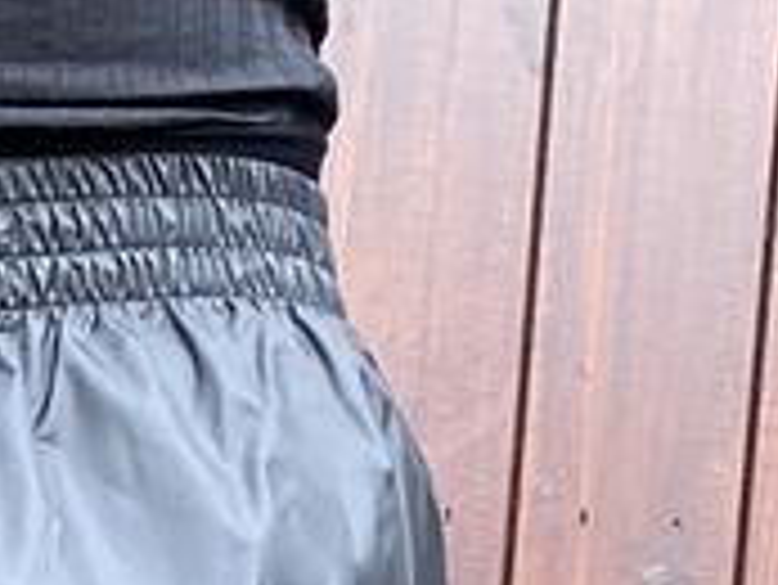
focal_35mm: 192
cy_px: 1904
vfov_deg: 6.8
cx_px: -508
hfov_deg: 9.9
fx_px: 4318
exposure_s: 1/115
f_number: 1.8
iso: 125
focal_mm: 4.25
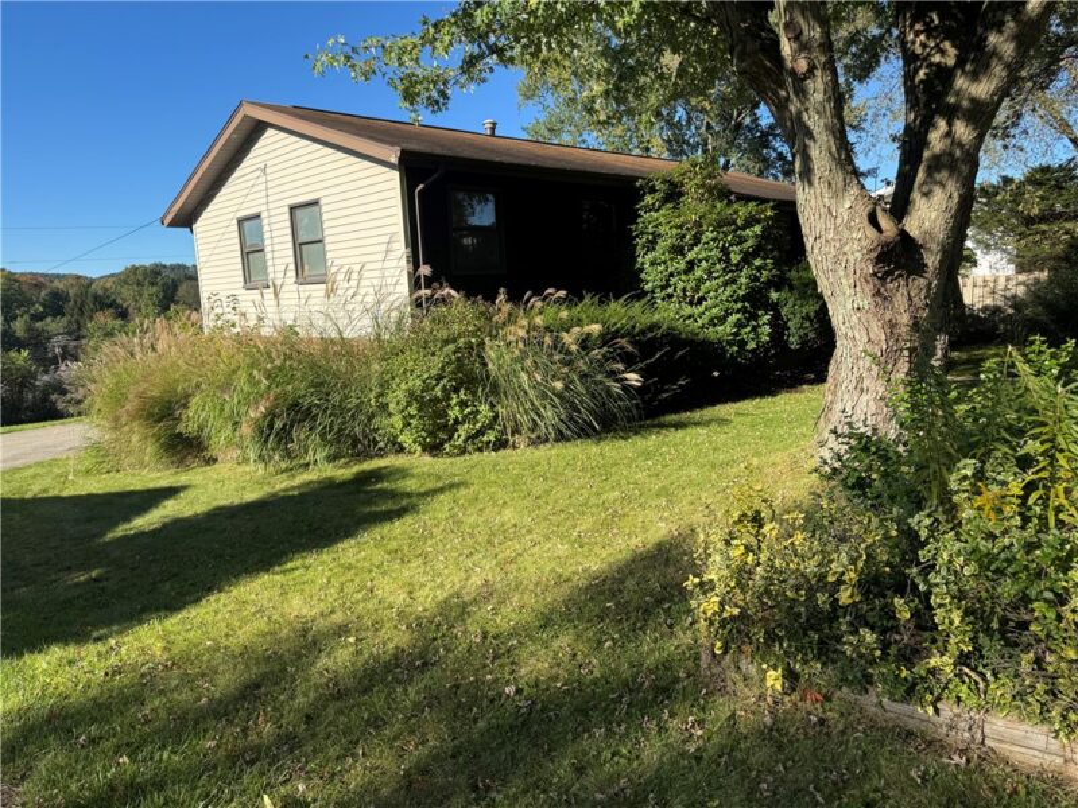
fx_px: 747
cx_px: 539
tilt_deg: -9.0
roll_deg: +2.6
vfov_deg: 56.8
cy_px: 404
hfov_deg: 71.6
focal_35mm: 24
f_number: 1.78
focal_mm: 6.76
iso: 80
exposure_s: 1/2174
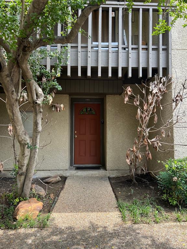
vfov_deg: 67.3
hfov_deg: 53.1
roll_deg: +0.2
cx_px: 94
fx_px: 187
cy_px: 124
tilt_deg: +4.0
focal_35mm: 26
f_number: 1.5
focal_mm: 5.7
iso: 50
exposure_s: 1/295
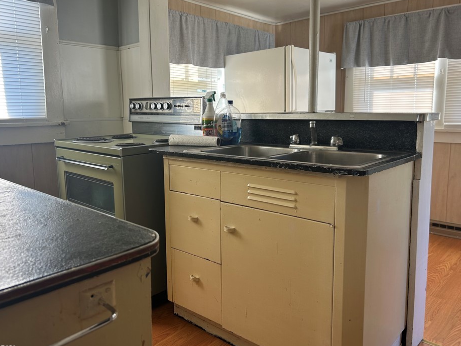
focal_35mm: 29
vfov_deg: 48.2
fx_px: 386
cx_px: 220
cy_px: 163
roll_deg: +0.6
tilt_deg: -7.9
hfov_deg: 61.6
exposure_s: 1/142
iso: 50
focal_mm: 5.7
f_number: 1.5
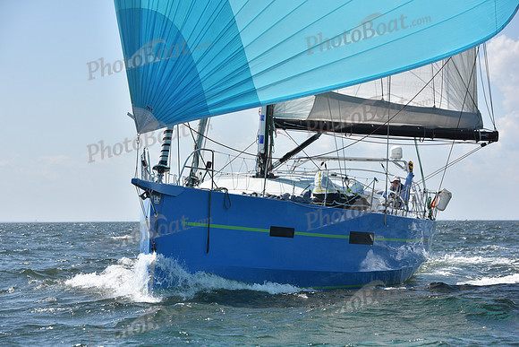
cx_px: 260
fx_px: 1802
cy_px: 174
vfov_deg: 11.0
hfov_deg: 16.4
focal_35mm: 125
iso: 320
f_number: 8
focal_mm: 125
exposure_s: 1/1250
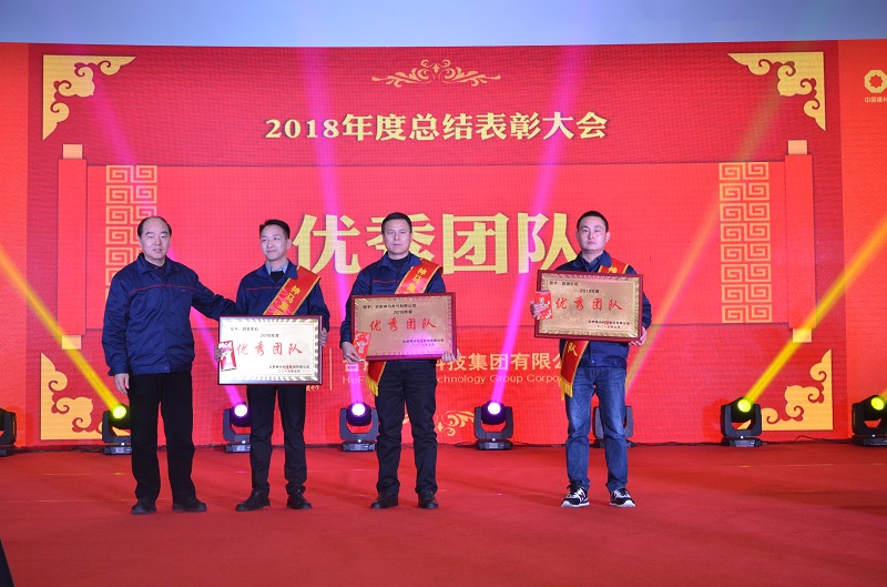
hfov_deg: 41.2
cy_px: 294
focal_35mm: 48
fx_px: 1180
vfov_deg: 27.9
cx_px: 444
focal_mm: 32
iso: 1000
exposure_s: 1/160
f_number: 6.3
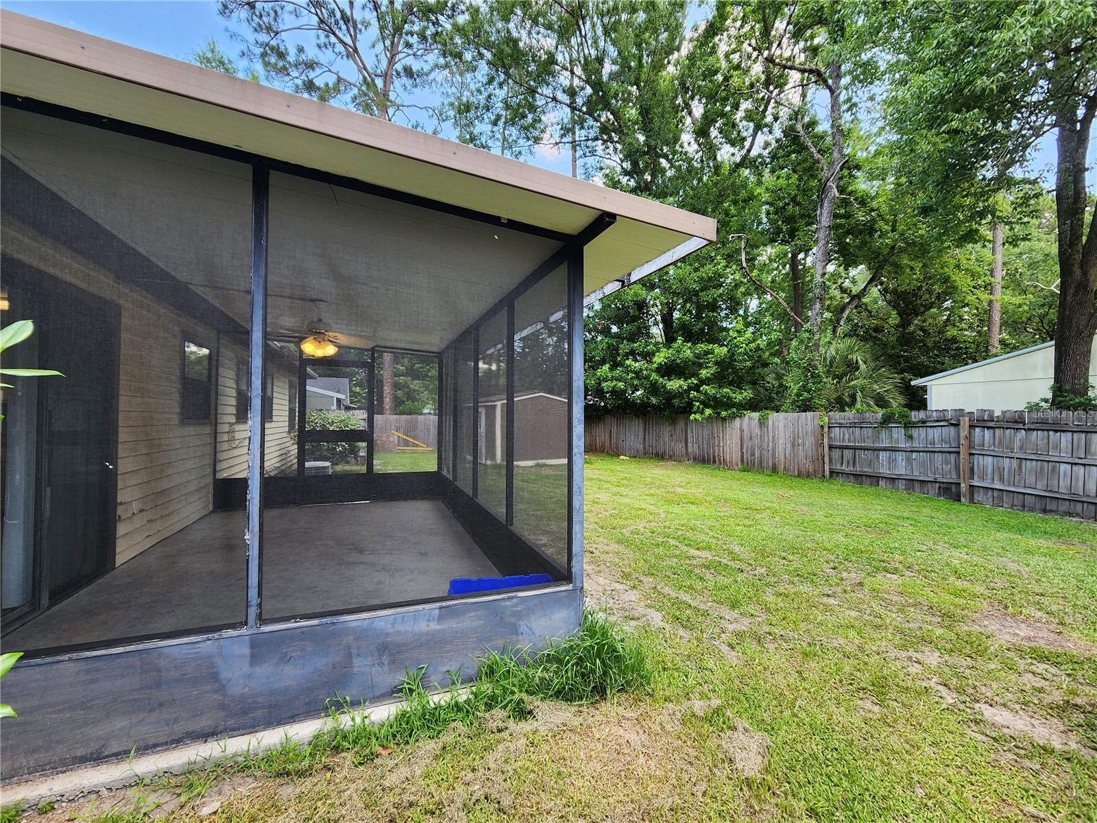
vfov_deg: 89.9
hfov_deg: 106.2
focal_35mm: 13
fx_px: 412
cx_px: 548
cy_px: 412
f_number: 2.2
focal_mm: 2.2
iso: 50
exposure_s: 1/142
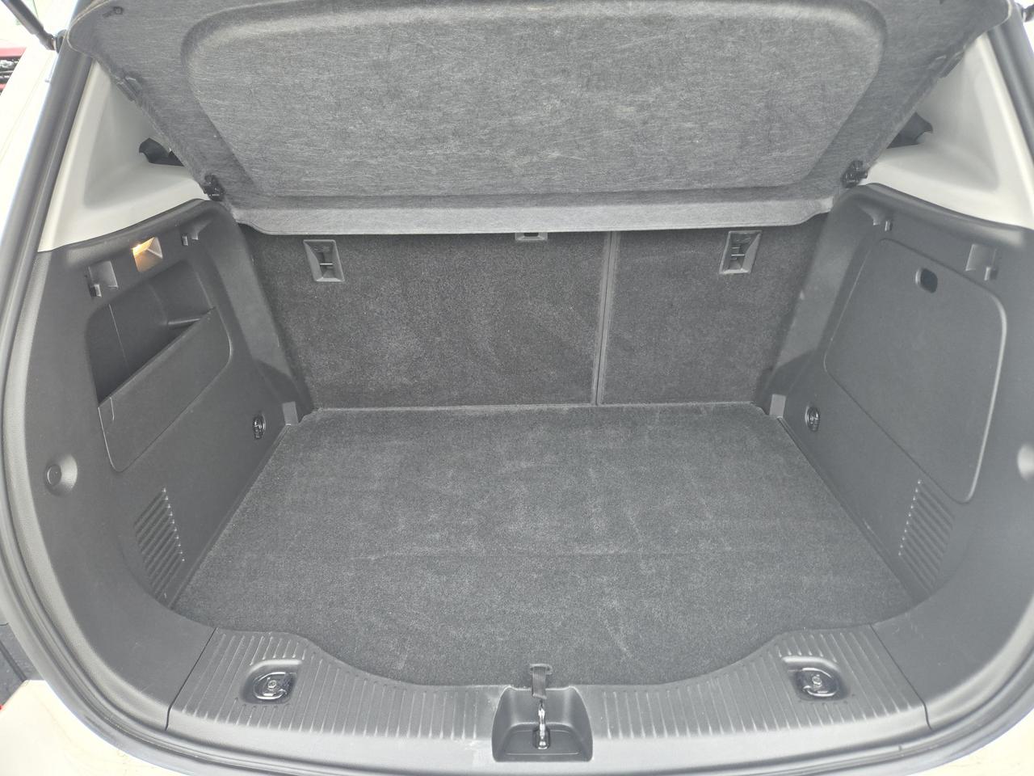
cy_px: 388
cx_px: 517
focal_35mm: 23
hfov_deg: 73.9
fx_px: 687
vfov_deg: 58.9
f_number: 1.8
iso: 80
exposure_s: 1/180
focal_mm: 5.4
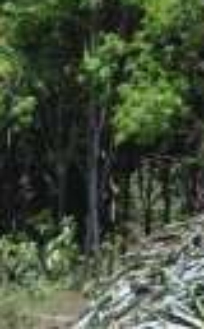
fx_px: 2156
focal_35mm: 241
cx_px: 324
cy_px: 237
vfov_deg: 8.7
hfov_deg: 5.4
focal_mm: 38
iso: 140
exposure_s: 1/320
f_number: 4.5
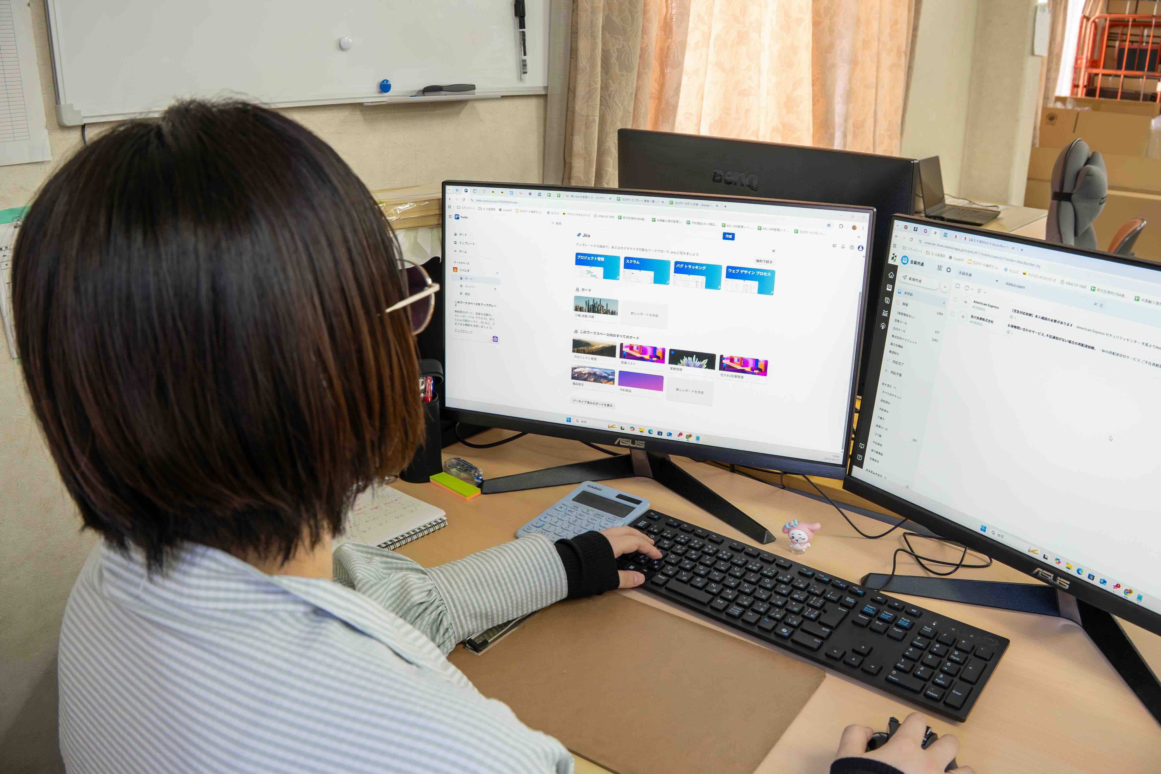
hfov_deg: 67.4
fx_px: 871
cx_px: 580
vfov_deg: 47.9
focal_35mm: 27
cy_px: 387
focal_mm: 18
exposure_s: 1/50
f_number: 5.6
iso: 500
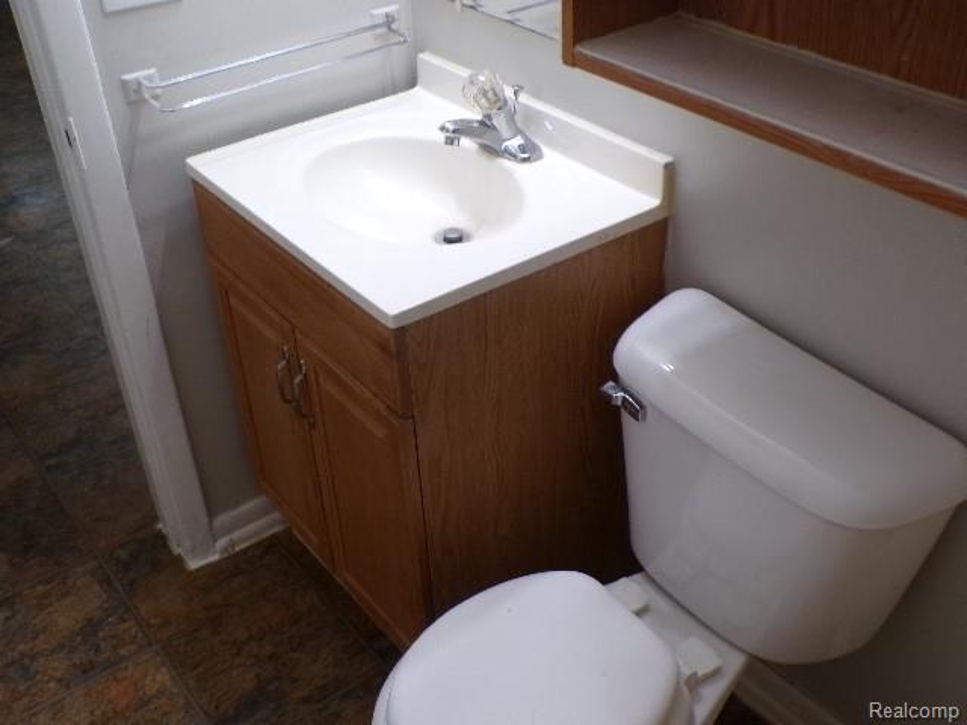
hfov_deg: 50.1
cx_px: 484
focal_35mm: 37
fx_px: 1034
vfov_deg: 38.7
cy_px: 362
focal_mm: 6.6
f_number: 3.3
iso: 185
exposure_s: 1/34
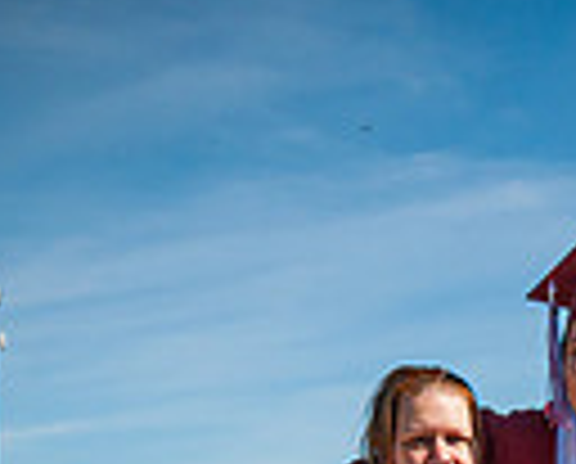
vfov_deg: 13.5
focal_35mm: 108
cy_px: 687
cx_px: 927
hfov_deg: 15.9
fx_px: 1845
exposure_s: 1/400
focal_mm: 17
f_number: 10
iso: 200
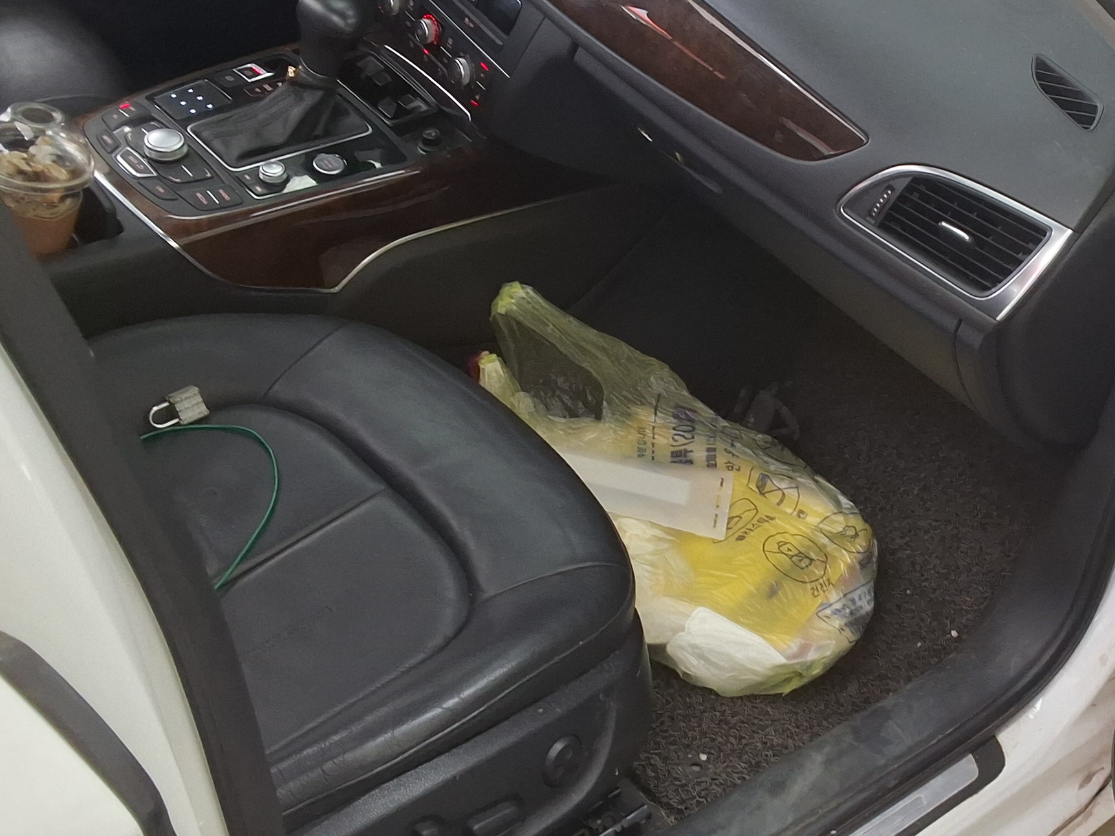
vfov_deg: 27.5
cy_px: 400
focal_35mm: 53
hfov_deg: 34.6
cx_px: 956
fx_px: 1707
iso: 32
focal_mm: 2.91
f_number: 1.9
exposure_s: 1/60
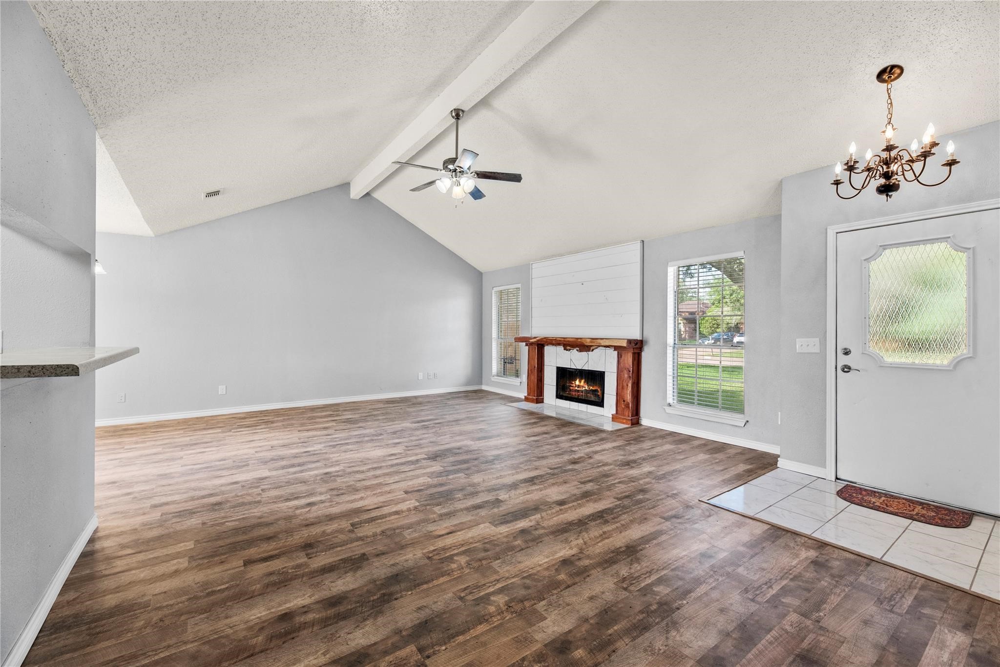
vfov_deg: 81.2
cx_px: 500
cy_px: 334
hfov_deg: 104.2
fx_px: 389
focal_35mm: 14
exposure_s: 1/25
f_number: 8
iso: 800
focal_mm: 14
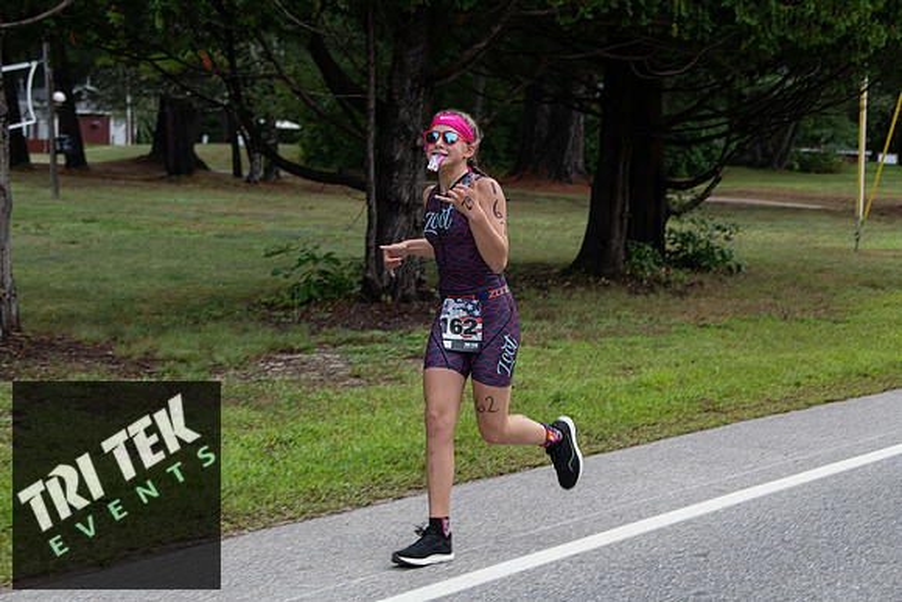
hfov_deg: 28.8
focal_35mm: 70
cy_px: 301
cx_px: 451
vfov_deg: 19.5
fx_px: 1754
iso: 200
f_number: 5.6
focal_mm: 70
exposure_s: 1/200
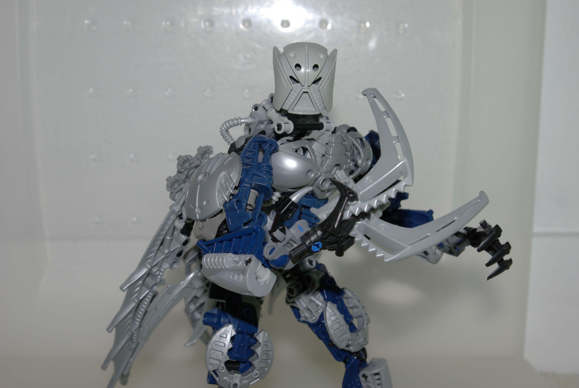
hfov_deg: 39.9
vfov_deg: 27.3
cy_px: 194
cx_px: 290
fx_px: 797
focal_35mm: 50
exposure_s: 1/45
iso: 400
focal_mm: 33
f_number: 8
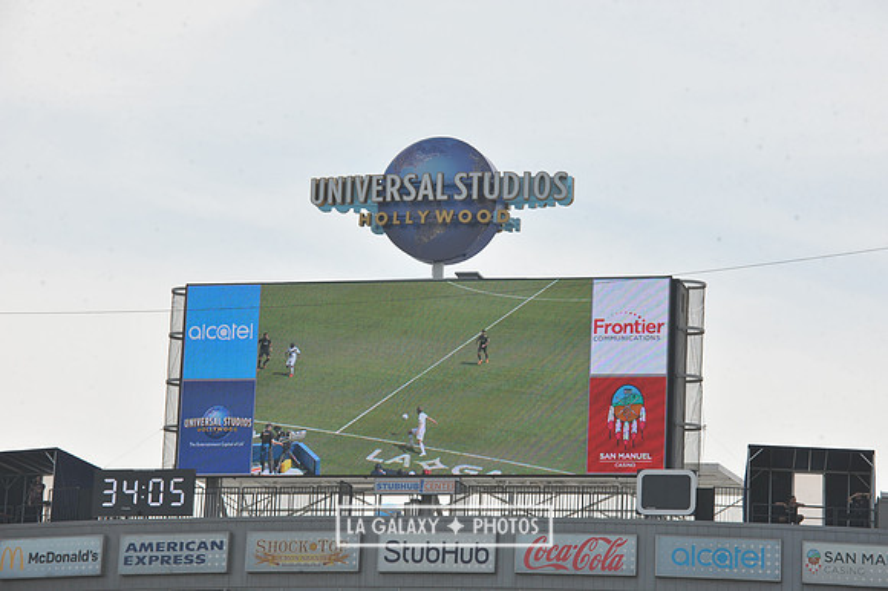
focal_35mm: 170
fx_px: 4191
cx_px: 444
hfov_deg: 12.1
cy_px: 296
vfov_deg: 8.1
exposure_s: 1/640
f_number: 13
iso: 320
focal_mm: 170
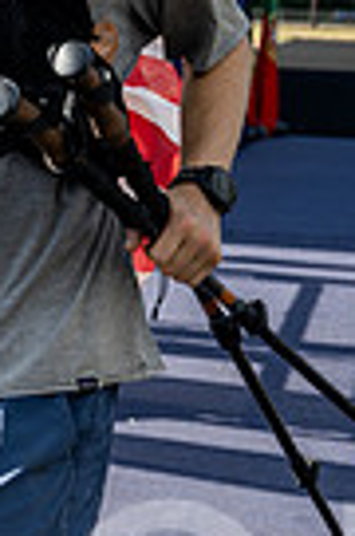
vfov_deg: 13.1
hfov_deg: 8.6
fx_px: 2319
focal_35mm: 156
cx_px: -79
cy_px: 28
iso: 160
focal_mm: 47
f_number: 6.3
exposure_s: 1/640
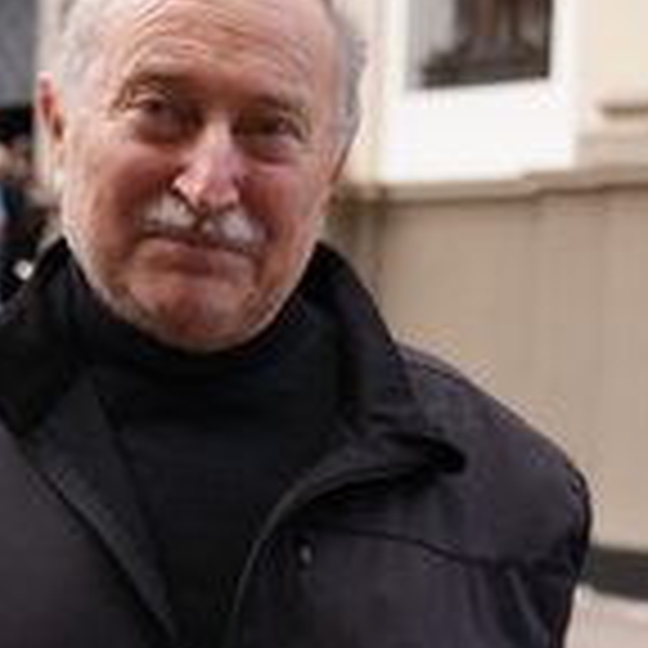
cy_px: 421
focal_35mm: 73
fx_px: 1546
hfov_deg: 23.5
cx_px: 171
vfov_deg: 23.6
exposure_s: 1/200
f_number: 3.5
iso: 125
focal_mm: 31
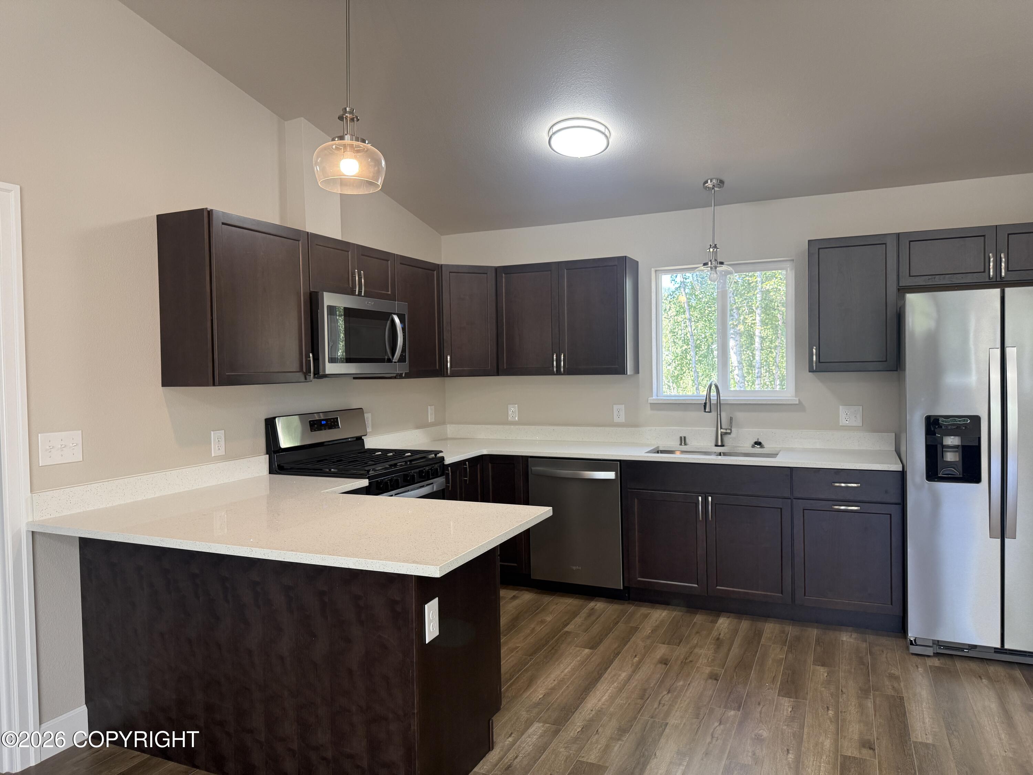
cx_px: 516
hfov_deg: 71.6
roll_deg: +0.7
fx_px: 716
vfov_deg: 56.8
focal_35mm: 24
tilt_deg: -1.7
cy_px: 388
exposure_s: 1/120
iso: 200
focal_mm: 6.76
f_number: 1.78
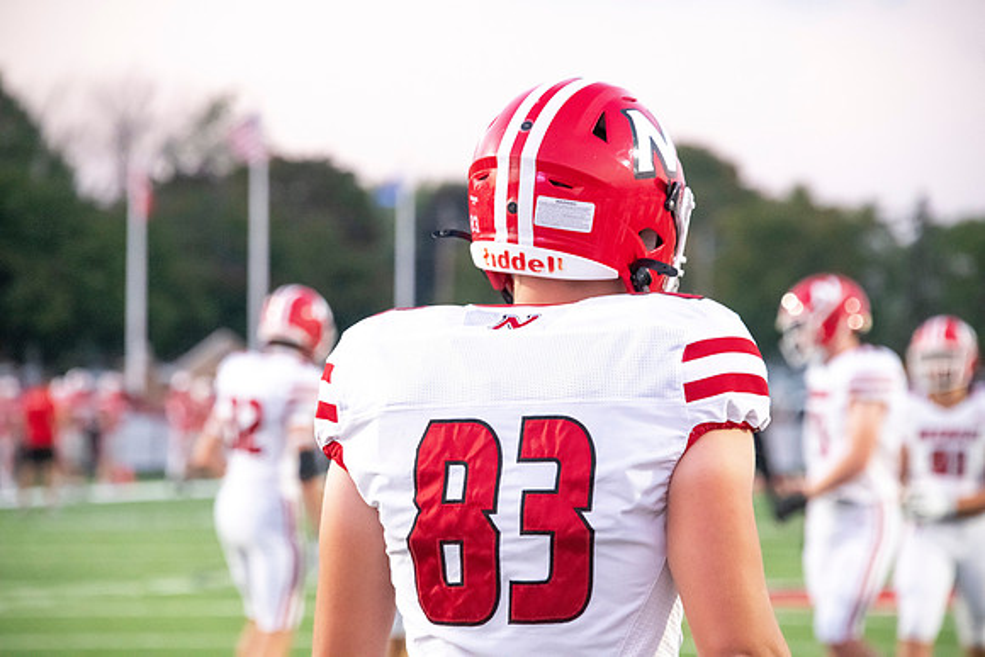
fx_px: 6294
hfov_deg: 8.9
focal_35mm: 230
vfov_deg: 6.0
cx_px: 492
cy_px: 328
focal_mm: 230
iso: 10000
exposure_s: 1/500
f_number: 7.1
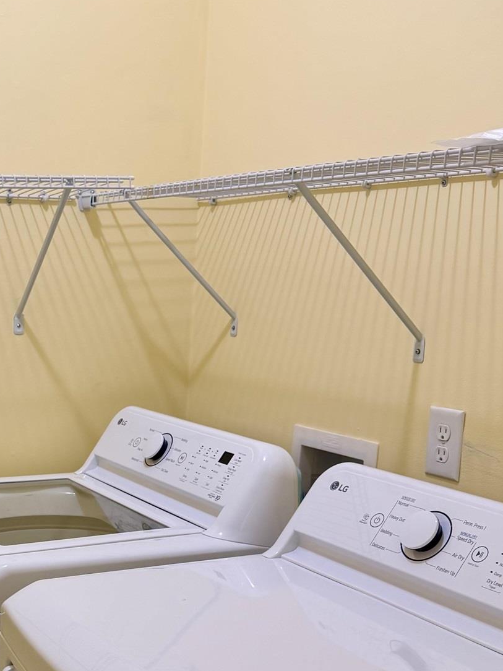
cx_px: -9
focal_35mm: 51
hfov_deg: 26.9
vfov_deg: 36.5
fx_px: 988
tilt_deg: -14.0
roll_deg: -0.7
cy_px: 516
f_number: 1.78
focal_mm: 6.76
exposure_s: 1/60
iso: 100
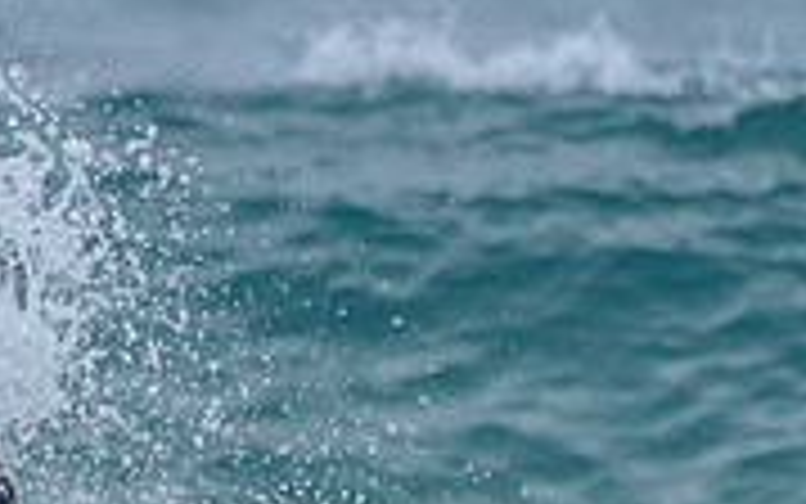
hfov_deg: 1.0
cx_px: -193
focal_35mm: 2025
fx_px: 44495
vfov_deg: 0.6
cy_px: 734
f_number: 5.6
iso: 160
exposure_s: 1/2000
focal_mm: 500
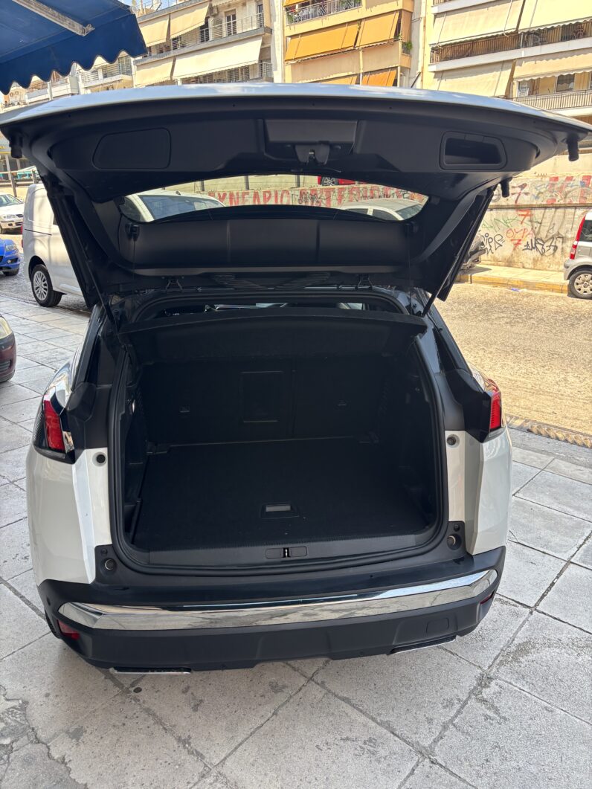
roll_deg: +0.6
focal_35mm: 26
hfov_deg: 53.1
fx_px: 593
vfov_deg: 67.3
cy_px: 394
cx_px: 296
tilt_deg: -18.6
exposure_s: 1/319
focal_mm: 5.96
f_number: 1.6
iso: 50
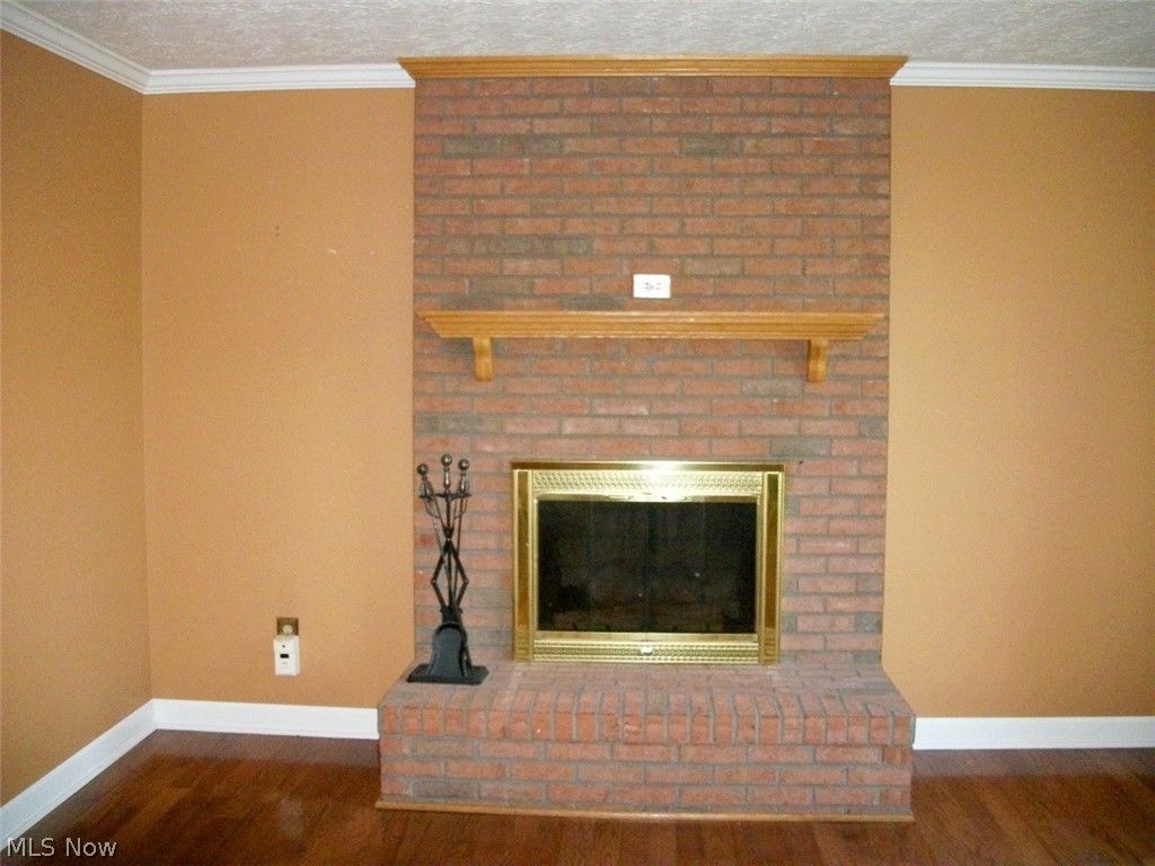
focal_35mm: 32
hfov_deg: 56.8
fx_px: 1068
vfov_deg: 44.2
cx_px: 578
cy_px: 433
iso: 400
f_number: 2.9
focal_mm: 5.7
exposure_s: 1/125
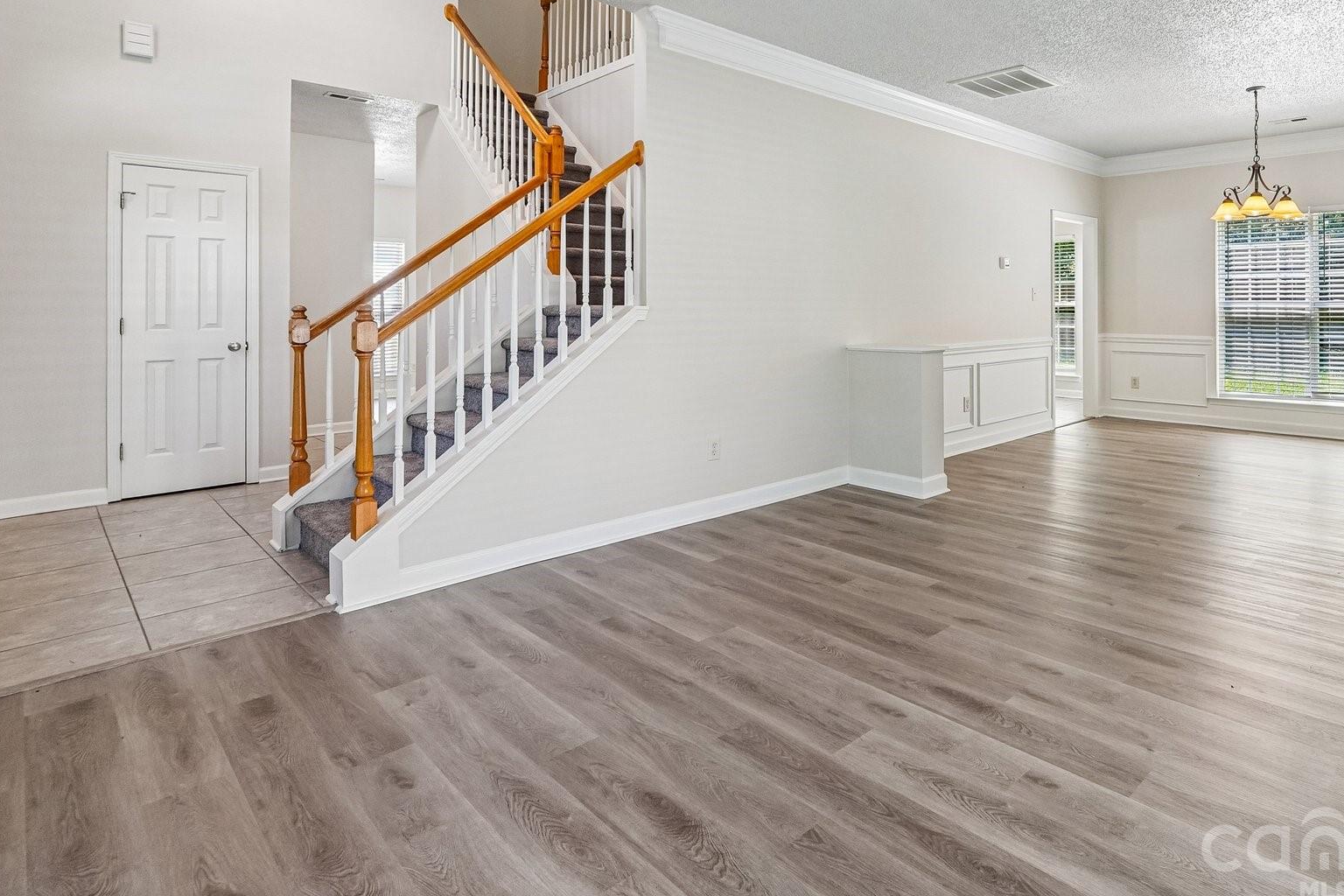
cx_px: 832
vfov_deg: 60.8
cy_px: 317
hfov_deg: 82.5
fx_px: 747
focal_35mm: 20
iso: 400
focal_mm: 10
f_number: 8
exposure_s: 1/30
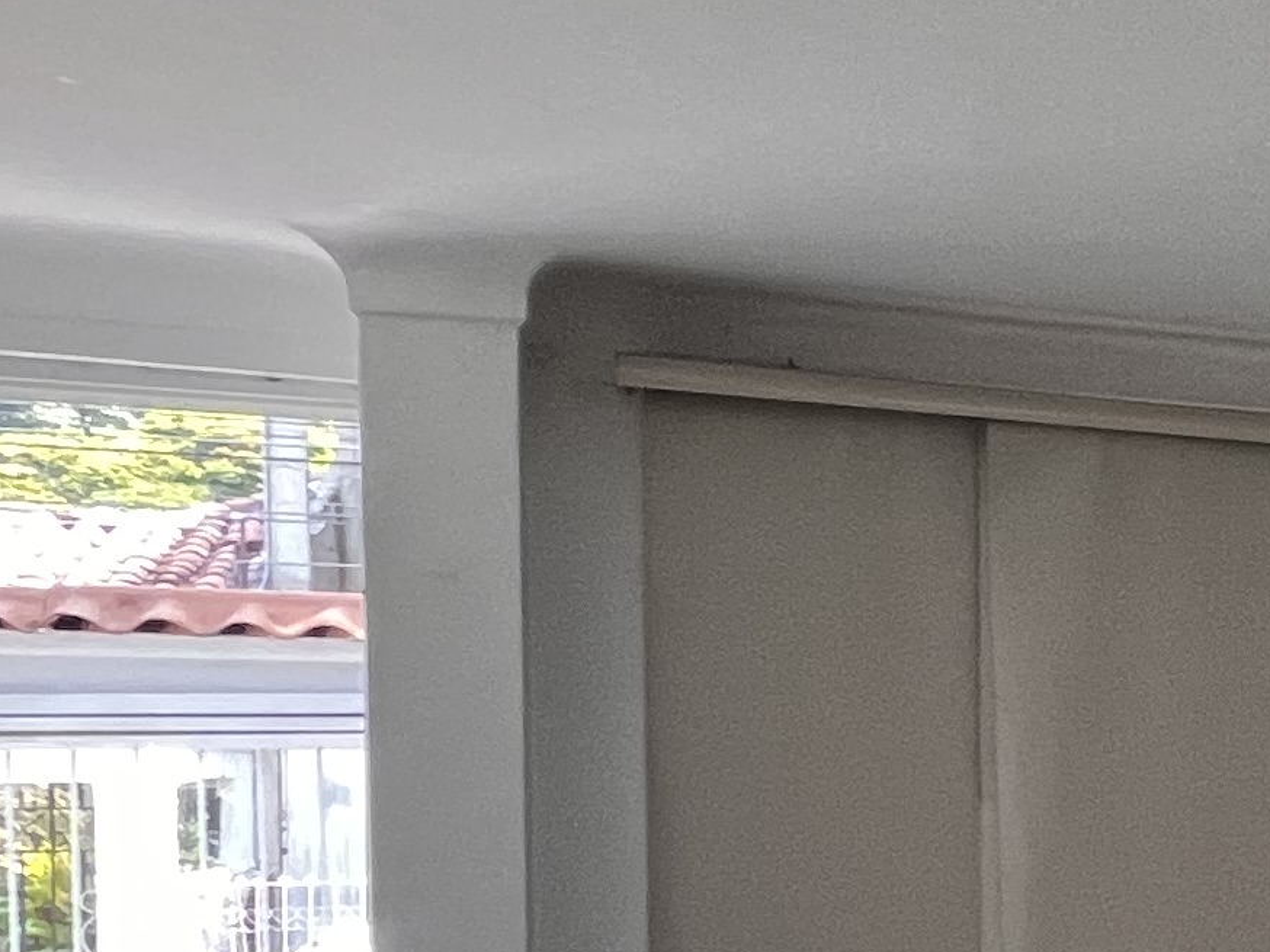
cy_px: 810
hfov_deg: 19.6
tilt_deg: -1.4
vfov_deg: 23.9
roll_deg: -0.3
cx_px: 2485
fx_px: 2201
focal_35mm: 60
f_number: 1.8
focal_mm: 1.57
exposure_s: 1/99
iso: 160
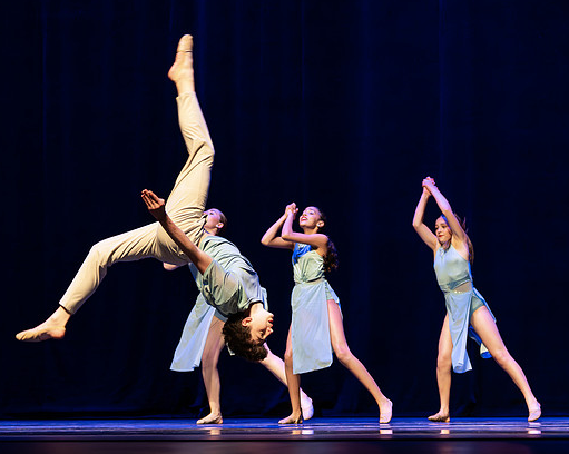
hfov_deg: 14.7
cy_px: 211
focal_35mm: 131
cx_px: 169
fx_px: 2204
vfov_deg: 11.8
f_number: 2.8
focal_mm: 79
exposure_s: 1/640
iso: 3200
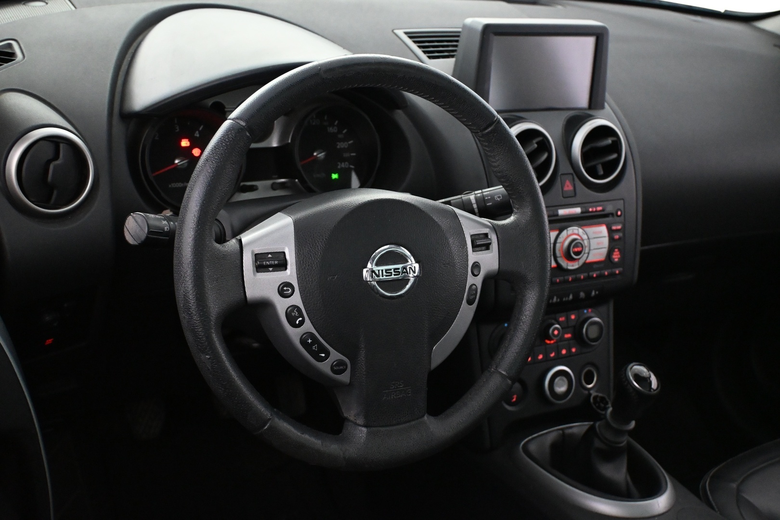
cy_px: 260
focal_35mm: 42
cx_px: 390
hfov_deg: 46.4
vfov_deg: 31.9
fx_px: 910
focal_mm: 28
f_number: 4.5
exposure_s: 1/60
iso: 5000
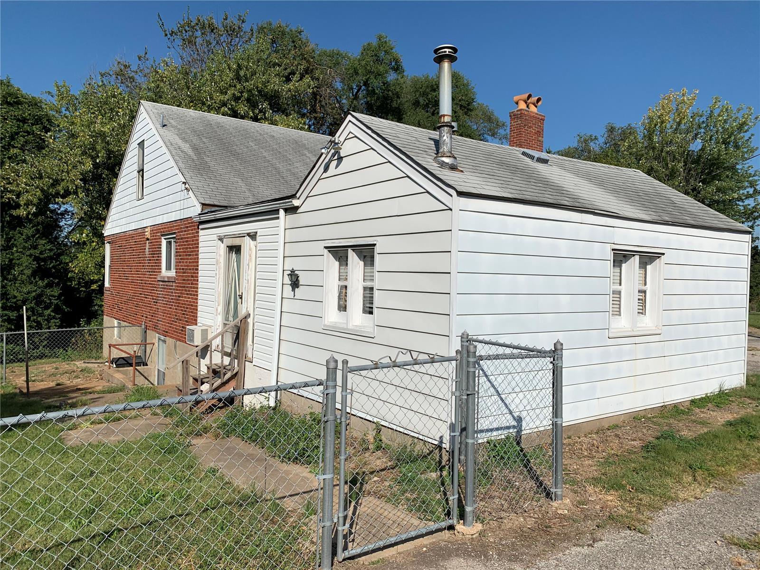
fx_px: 571
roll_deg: -1.4
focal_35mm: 26
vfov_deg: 53.1
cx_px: 380
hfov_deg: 67.3
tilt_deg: -0.6
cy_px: 285
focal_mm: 4.25
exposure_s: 1/5405
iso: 25
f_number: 1.8
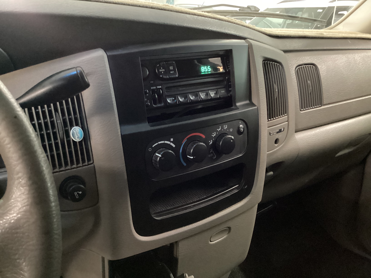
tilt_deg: -21.6
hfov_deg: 58.4
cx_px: 186
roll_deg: -0.3
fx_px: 332
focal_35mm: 31
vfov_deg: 45.4
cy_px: 139
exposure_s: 1/15
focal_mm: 3.3
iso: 800
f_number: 2.4
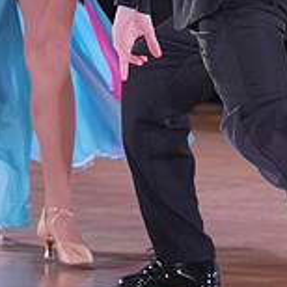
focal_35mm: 393
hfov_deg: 4.5
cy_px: -134
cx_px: 55
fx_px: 3686
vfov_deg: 4.4
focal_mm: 123
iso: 2500
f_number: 4
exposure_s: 1/500
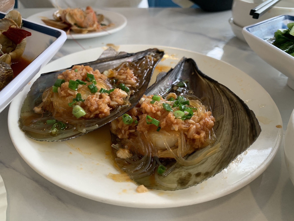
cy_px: 110
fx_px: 221
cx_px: 147
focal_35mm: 26
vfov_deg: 53.1
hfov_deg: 67.3
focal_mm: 4.25
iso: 80
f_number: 1.8
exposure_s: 1/121
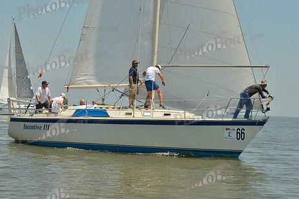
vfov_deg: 15.7
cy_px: 87
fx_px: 722
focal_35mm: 87
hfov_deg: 23.4
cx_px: 141
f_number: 10
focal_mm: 70
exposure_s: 1/800
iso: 280
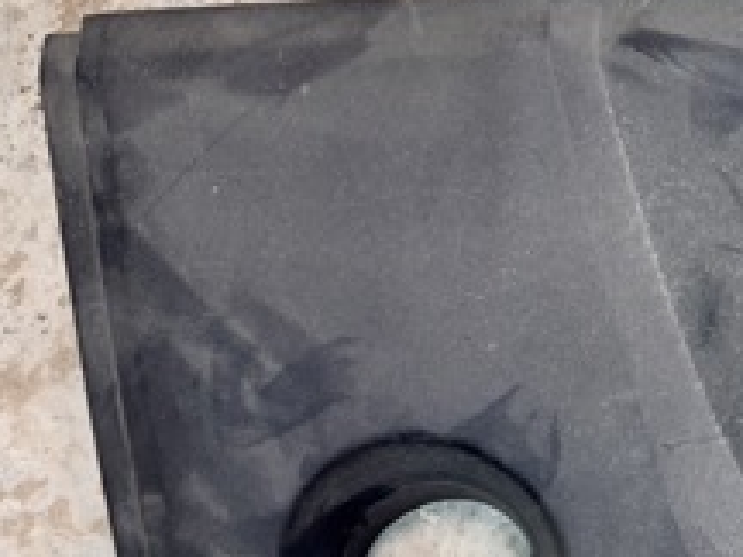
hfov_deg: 24.4
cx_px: 929
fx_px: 1524
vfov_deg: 20.7
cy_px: 364
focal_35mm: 71
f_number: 1.78
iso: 200
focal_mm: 6.76
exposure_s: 1/50
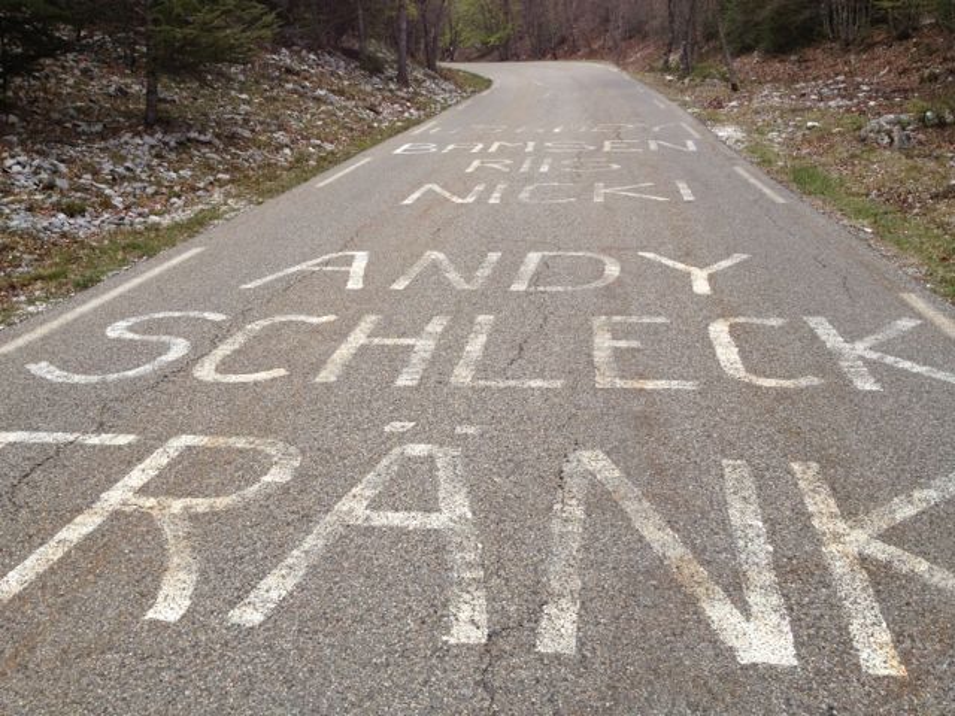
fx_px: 966
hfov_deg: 52.6
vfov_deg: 40.7
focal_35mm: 35
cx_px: 478
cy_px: 358
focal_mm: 4.28
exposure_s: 1/593
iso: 64
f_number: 2.4
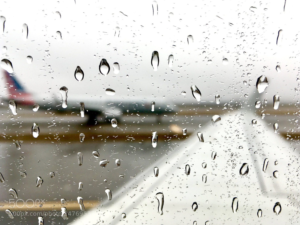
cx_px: 152
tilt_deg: -2.3
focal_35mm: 30
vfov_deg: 46.8
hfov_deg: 60.0
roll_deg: -1.5
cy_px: 112
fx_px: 260
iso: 25
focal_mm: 4.15
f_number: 2.2
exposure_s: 1/120
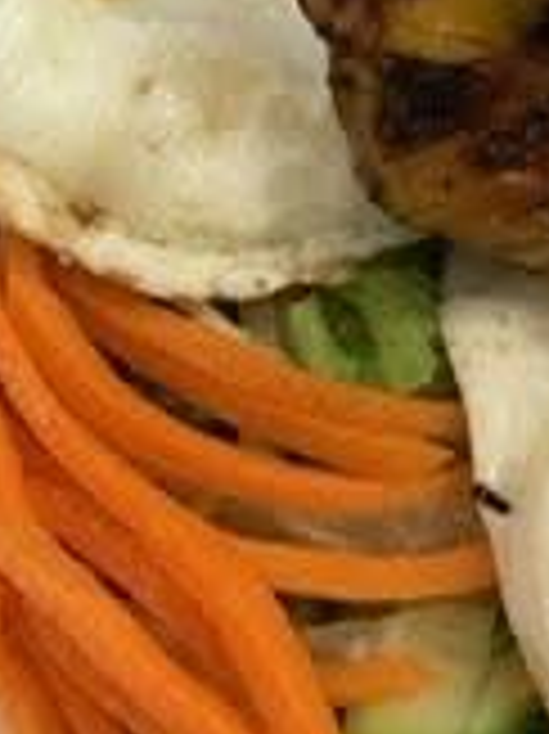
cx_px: 598
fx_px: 2160
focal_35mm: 102
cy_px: 23
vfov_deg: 18.8
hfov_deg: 14.2
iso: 250
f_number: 1.8
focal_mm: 4.25
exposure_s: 1/40
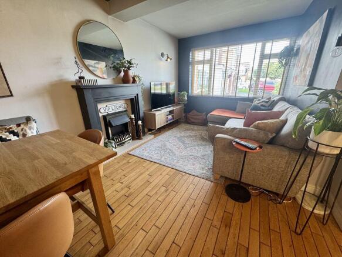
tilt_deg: -17.8
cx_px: 171
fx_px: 138
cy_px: 128
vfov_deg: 85.7
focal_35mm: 14
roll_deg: +2.2
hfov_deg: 102.1
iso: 160
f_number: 2.2
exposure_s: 1/50
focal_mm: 2.22
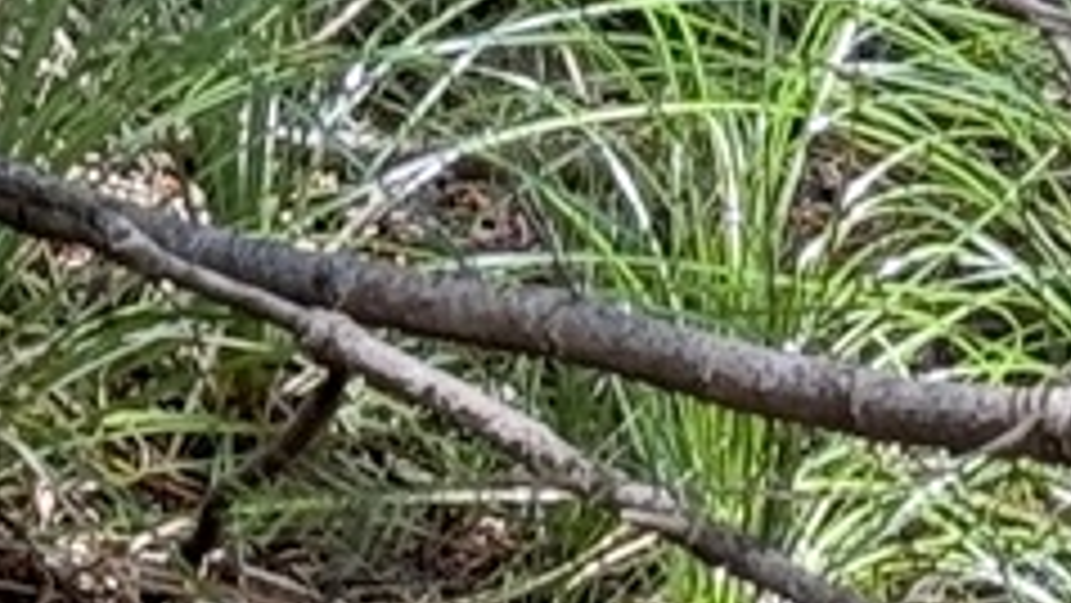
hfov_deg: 6.1
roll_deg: +0.2
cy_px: -1876
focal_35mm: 352
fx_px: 9999
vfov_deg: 3.3
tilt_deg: -18.6
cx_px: -324
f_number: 1.78
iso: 80
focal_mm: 6.76
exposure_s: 1/121
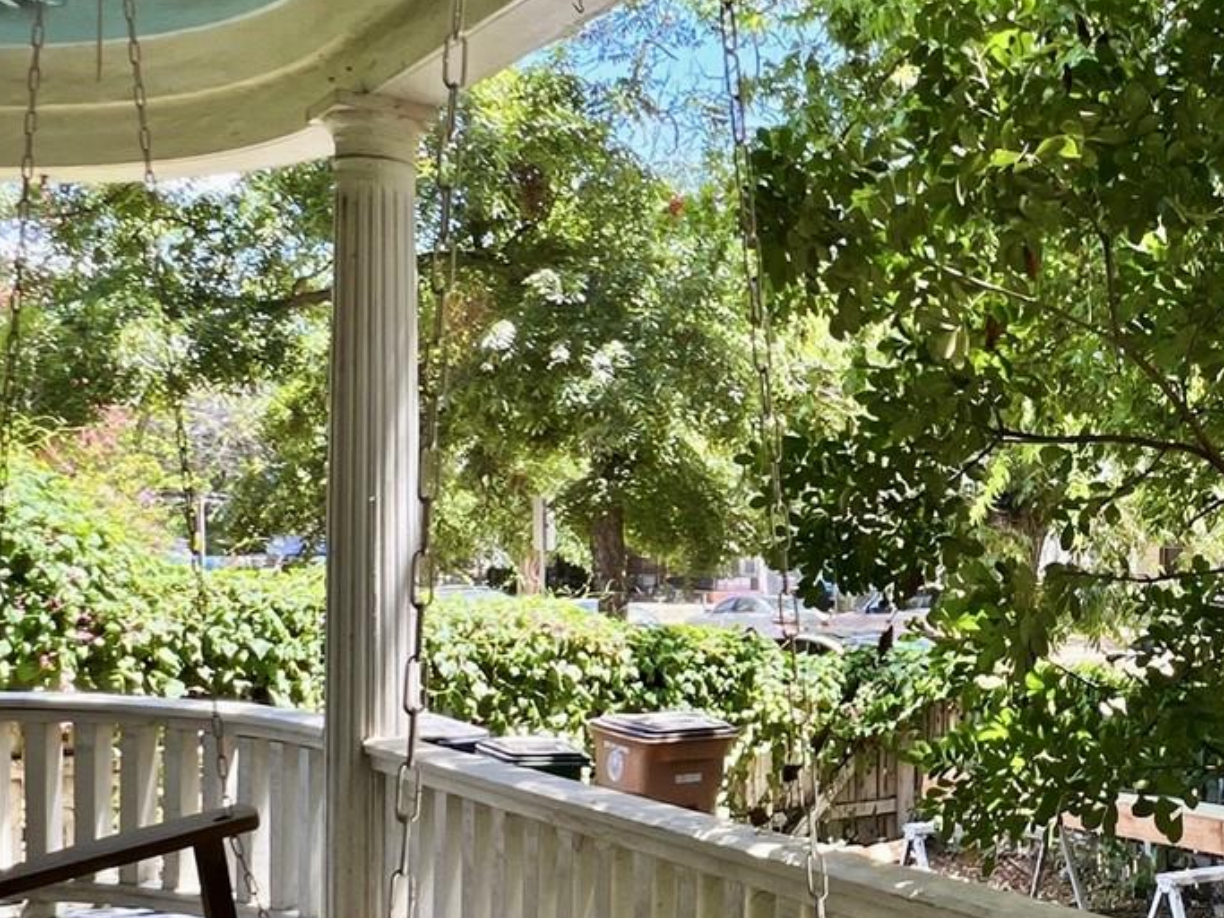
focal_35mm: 39
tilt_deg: +1.1
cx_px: 1072
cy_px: 535
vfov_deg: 36.7
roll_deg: +1.5
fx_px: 1379
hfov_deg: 44.2
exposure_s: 1/115
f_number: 1.8
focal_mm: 1.6
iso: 32
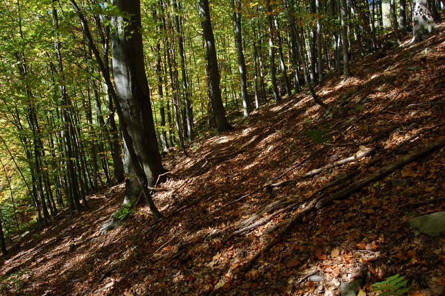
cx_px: 222
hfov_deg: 67.4
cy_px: 148
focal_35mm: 27
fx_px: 333
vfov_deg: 47.9
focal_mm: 18
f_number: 9
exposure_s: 1/25
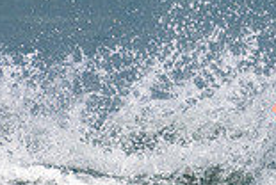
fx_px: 21531
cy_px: 179
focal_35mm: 2803
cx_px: 369
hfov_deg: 0.7
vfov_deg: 0.5
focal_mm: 500
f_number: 5.6
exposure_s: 1/2000
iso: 320
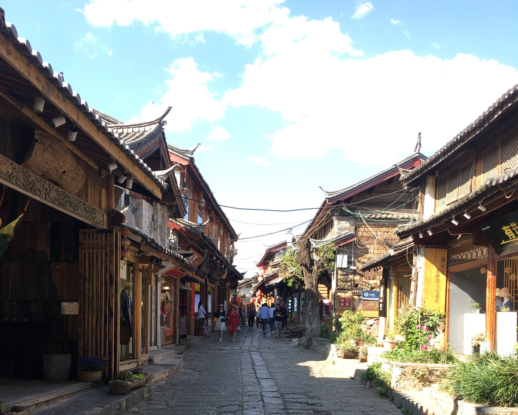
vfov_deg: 37.9
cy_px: 325
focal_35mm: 38
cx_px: 259
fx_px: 583
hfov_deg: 47.9
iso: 25
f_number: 2.2
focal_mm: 4.15
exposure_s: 1/284
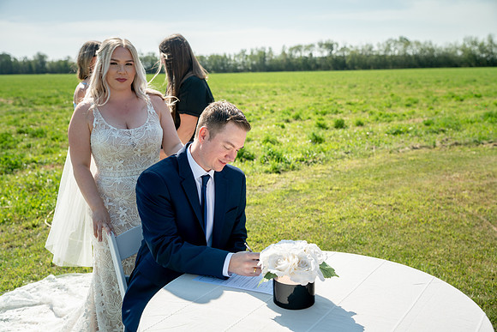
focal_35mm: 35
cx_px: 248
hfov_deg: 54.4
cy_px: 166
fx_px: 483
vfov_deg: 37.9
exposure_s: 1/200
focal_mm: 35
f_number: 3.5
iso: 250
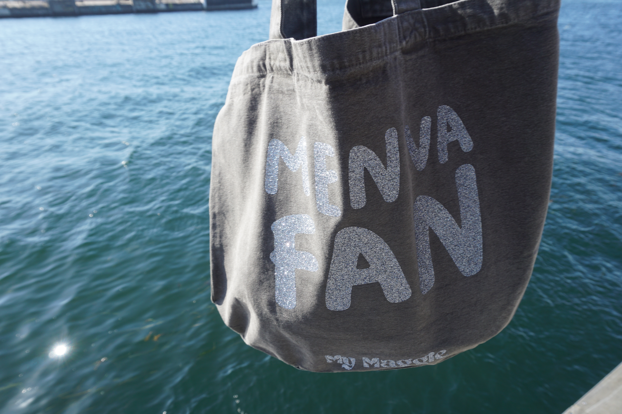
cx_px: 311
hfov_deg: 73.7
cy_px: 207
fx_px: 415
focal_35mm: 24
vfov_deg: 53.1
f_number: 7.1
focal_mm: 16
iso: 100
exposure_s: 1/100
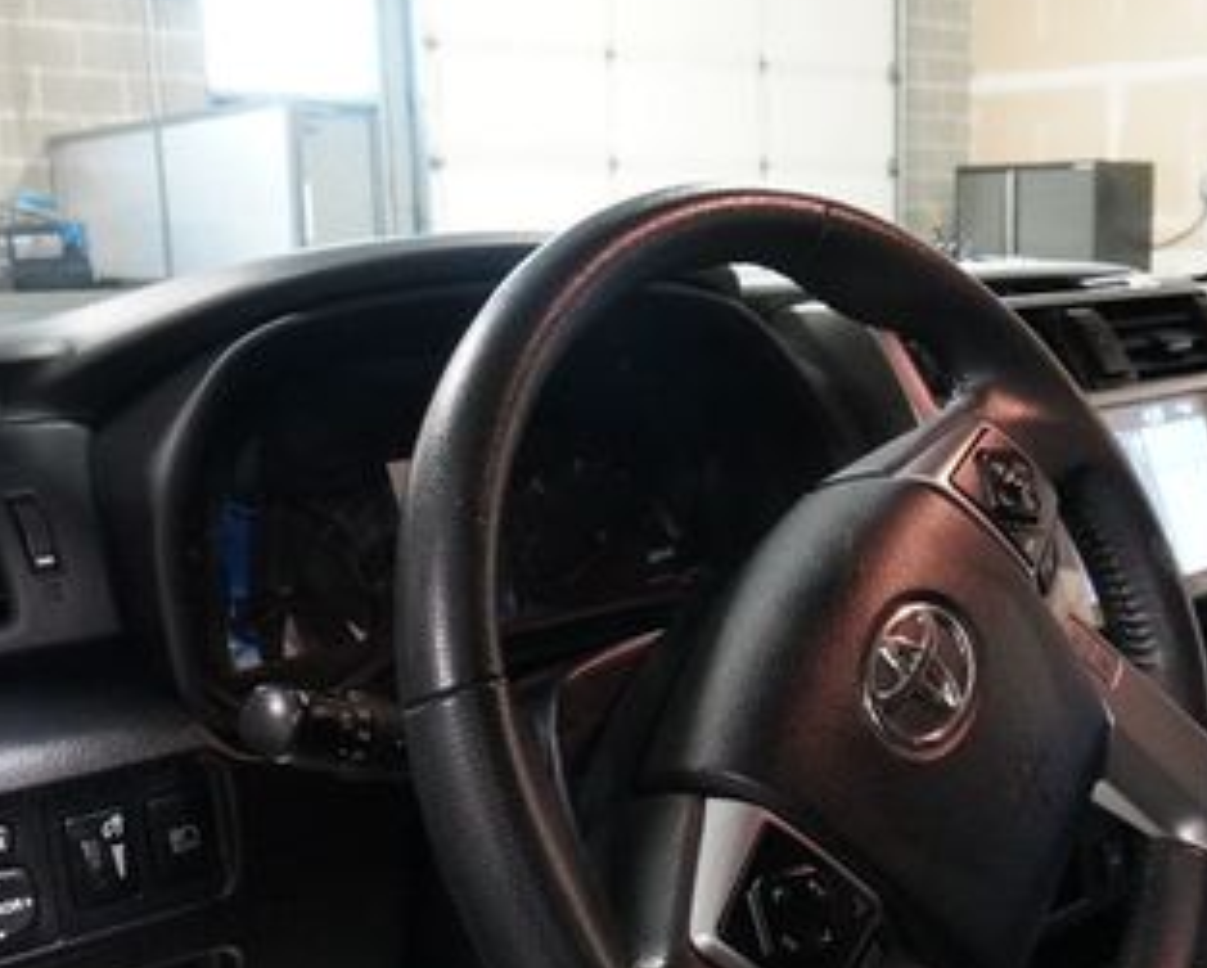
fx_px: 1645
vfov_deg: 32.5
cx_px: 760
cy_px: 636
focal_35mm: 46
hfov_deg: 40.0
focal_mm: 16
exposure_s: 1/25
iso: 8000
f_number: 9
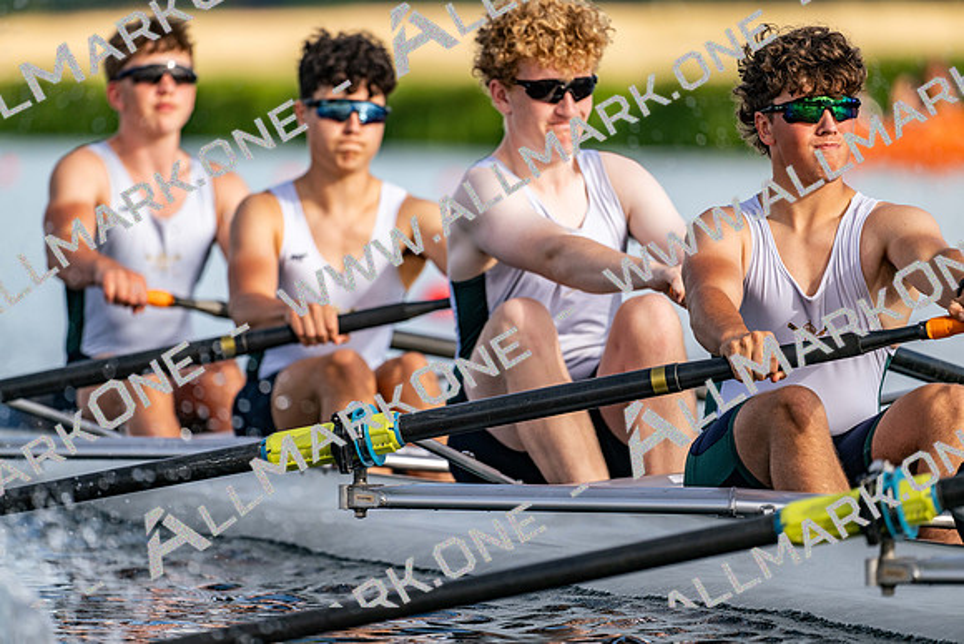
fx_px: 10713
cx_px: 482
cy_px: 322
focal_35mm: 400
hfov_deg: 5.2
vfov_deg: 3.4
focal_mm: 400
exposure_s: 1/2500
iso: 360
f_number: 4.5
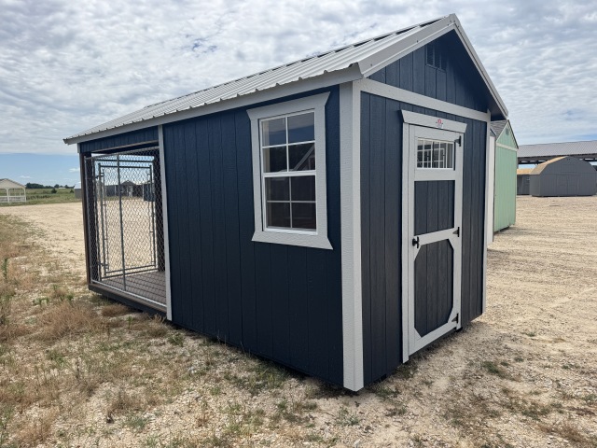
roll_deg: +0.1
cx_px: 298
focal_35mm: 24
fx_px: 414
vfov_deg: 56.8
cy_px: 224
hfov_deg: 71.6
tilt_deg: -6.1
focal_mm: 6.76
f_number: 1.78
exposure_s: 1/5348
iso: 80
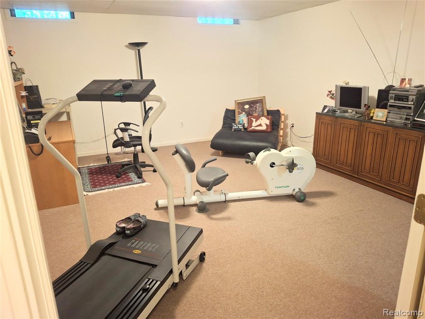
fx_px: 307
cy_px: 160
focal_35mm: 25
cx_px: 212
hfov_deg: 69.4
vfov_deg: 54.9
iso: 250
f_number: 1.8
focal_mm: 4.69
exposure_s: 1/30
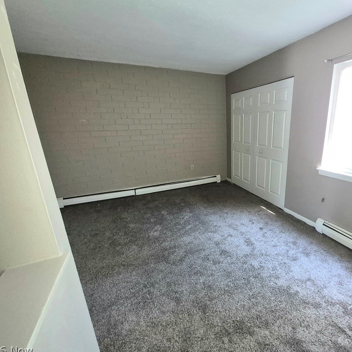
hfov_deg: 85.1
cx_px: 228
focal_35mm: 16
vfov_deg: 87.4
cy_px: 174
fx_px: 184
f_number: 2.2
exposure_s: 1/40
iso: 320
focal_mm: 1.74
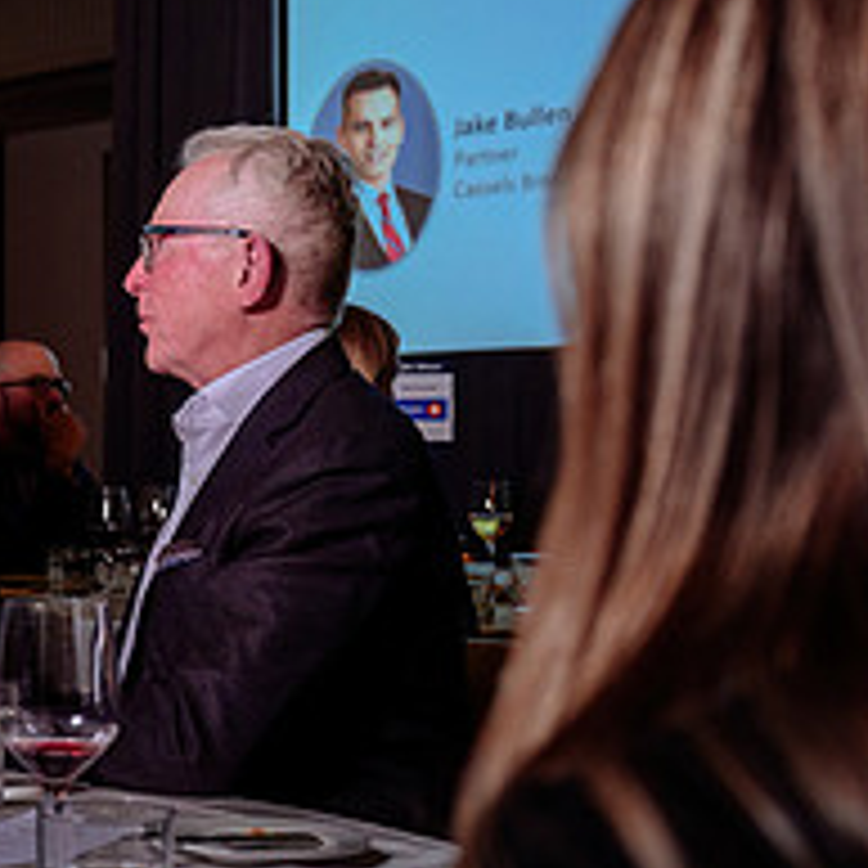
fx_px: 2270
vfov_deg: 21.6
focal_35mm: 80
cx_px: -207
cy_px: 510
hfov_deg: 20.1
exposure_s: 1/125
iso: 1000
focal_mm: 30
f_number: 3.5
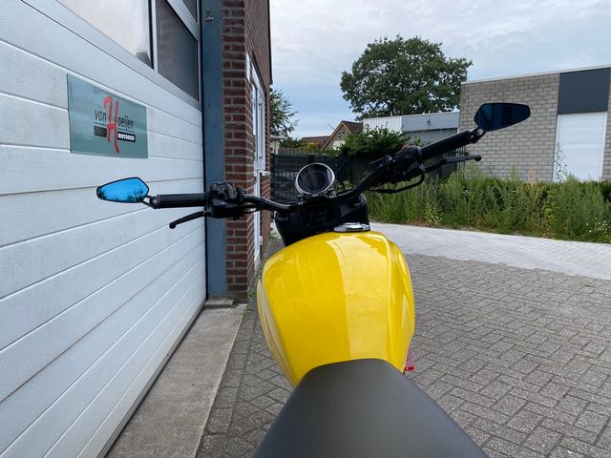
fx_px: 459
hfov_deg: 67.3
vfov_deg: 53.1
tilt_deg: -7.9
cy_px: 229
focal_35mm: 26
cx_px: 306
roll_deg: -0.9
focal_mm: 4.25
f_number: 1.8
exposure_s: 1/1258
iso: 32
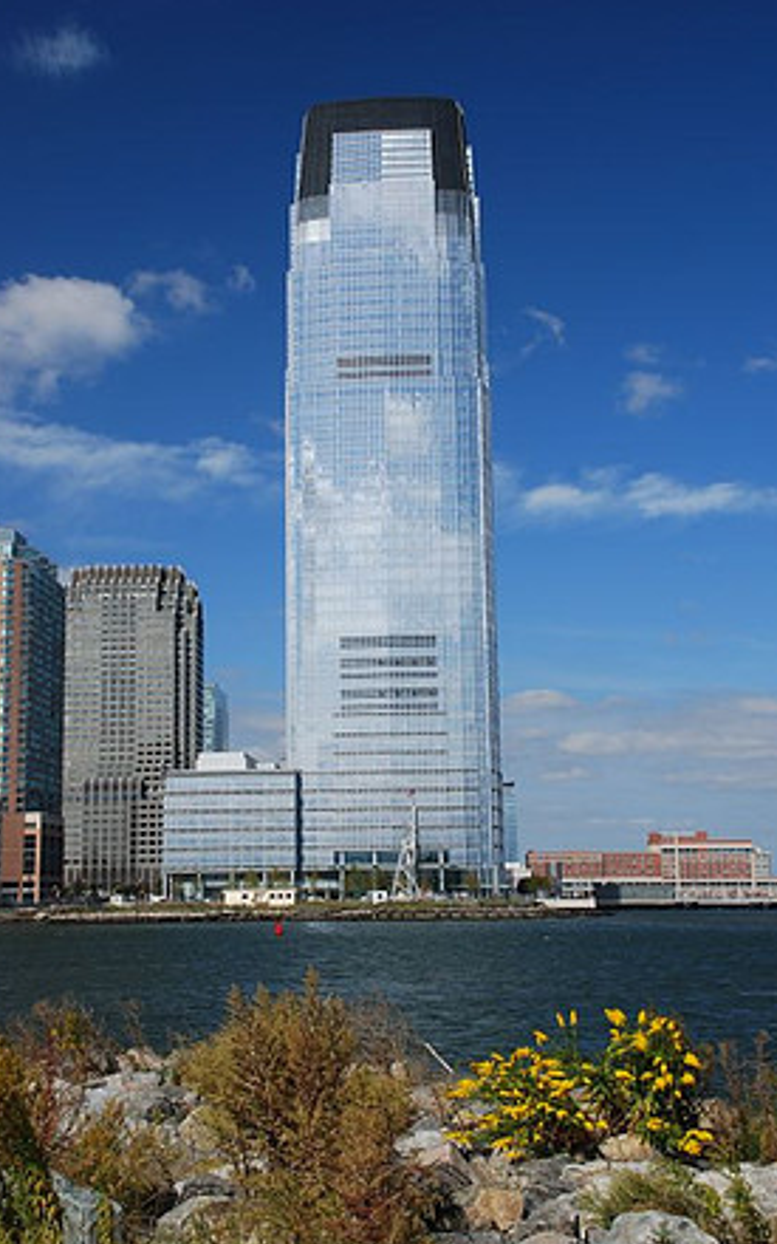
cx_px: 364
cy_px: 622
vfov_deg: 41.4
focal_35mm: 49
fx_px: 1644
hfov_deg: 26.6
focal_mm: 31
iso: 200
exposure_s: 1/200
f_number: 10
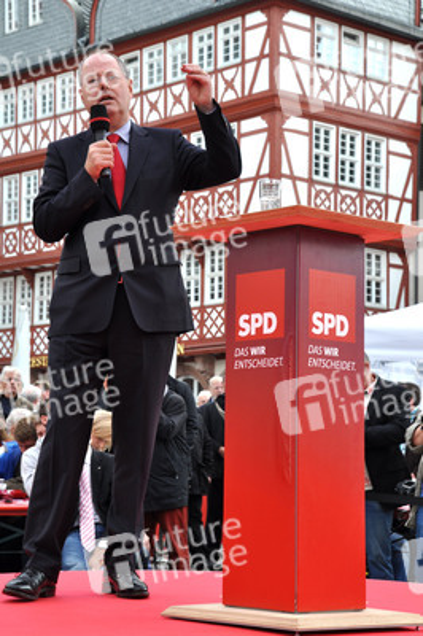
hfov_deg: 17.5
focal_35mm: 78
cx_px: 212
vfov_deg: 26.0
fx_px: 1377
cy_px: 318
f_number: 8
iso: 400
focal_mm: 52
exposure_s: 1/160
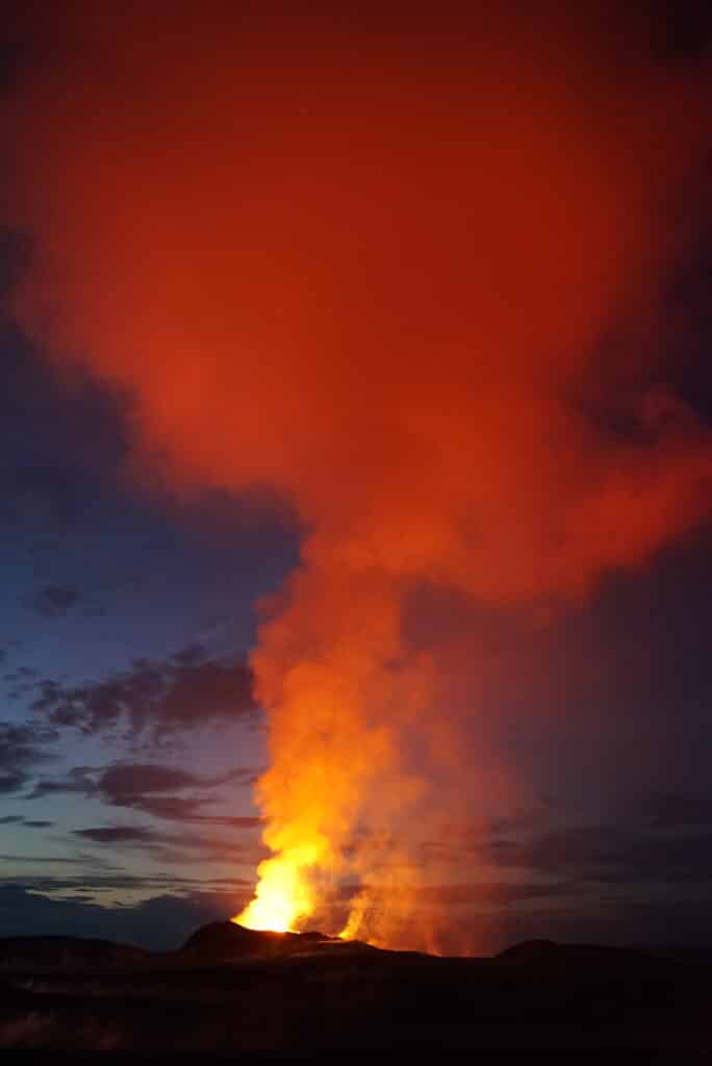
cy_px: 533
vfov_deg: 73.7
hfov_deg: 53.2
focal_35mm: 24
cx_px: 356
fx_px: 711
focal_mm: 24
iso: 8000
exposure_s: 1/160
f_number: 2.8
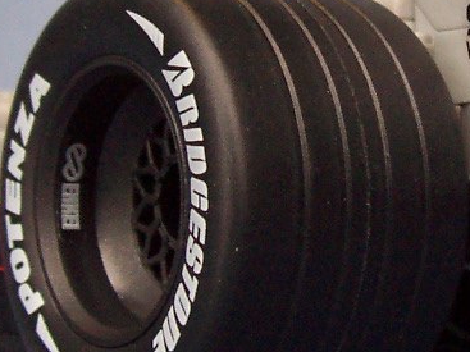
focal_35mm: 121
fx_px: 1642
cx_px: 342
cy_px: 88
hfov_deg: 16.2
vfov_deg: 12.2
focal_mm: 5.6
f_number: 2.8
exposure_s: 1/20
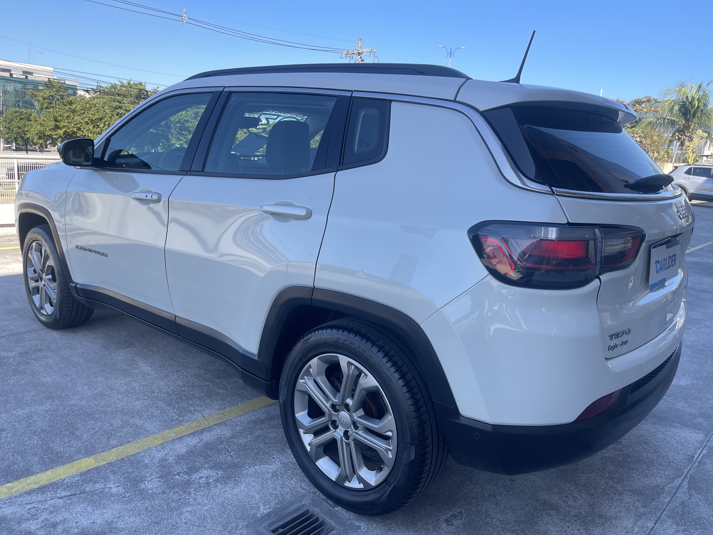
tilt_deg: -12.0
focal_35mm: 25
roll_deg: -3.3
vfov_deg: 54.9
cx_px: 356
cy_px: 268
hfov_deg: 69.4
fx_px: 515
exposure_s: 1/459
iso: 32
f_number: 1.6
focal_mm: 5.1
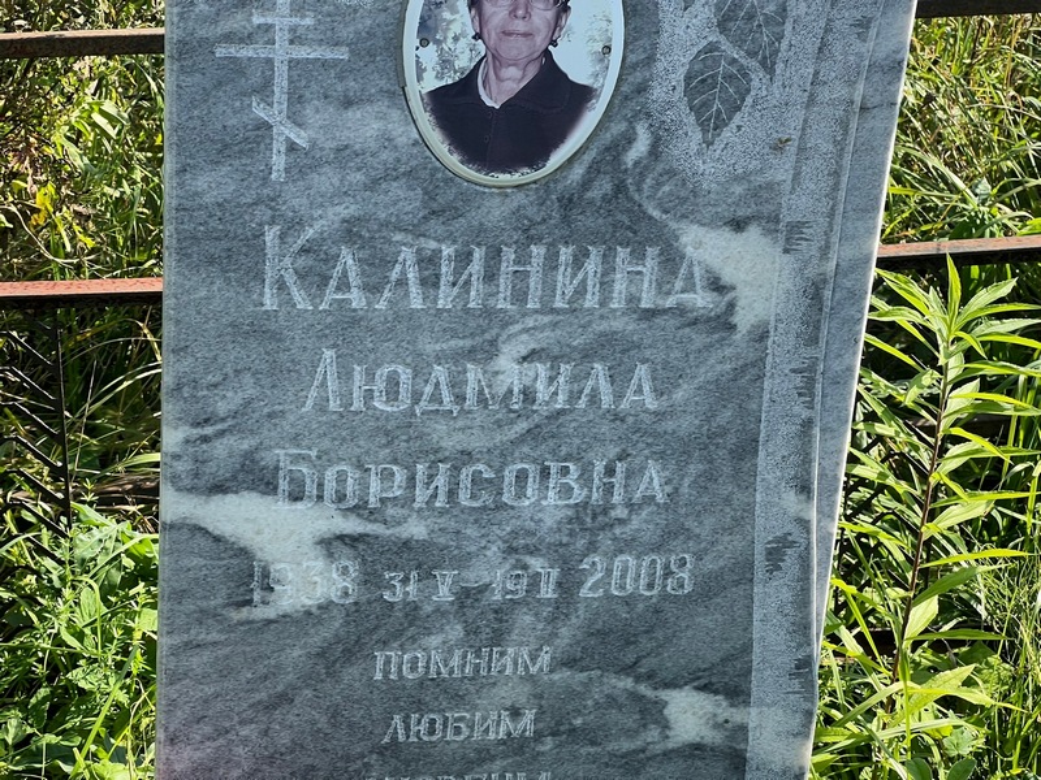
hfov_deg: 25.3
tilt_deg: -23.2
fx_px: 2316
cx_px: 520
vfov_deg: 19.1
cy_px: 390
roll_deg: -1.6
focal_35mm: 77
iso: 20
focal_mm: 9
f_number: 2.8
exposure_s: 1/148
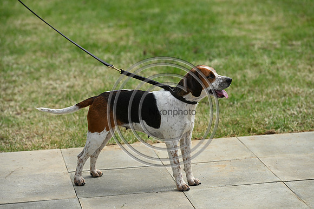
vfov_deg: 10.2
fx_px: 1178
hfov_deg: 15.2
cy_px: 104
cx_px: 157
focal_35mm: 135
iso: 140
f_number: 4.5
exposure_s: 1/1000
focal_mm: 135
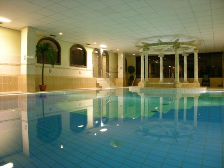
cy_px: 84
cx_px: 112
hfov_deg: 52.6
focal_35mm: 35
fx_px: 226
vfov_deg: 40.7
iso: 200
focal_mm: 8.9
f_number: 2.8
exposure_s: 1/1.9
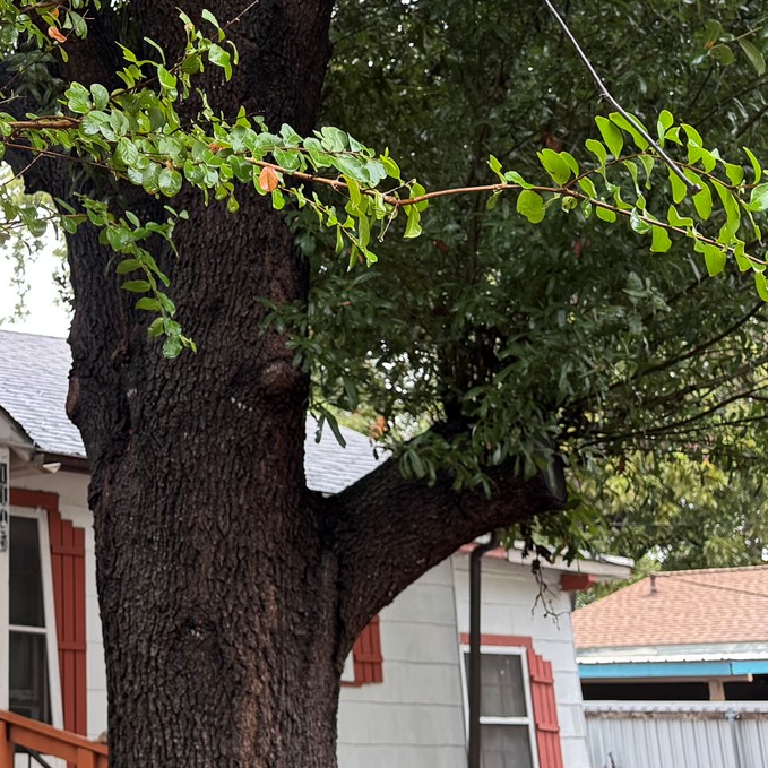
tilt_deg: +19.5
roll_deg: -1.1
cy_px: 126
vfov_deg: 26.3
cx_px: -59
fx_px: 1606
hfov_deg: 25.1
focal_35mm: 64
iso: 125
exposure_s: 1/121
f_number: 1.78
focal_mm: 6.76
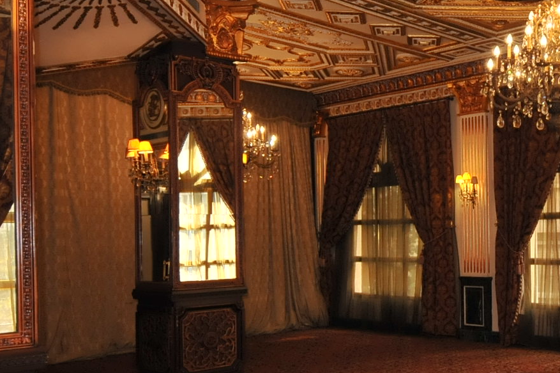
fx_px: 684
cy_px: 255
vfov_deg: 30.2
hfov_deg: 42.0
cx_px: 469
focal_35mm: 44
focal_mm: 12
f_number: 5
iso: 800
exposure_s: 1/50
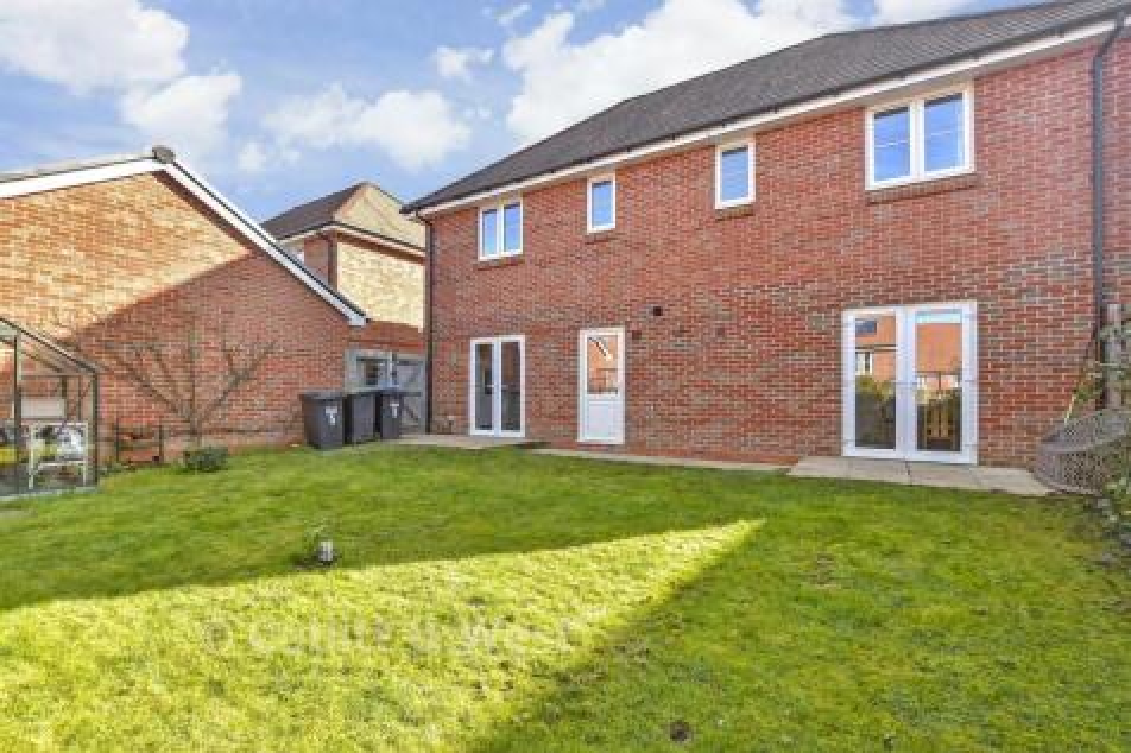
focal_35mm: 15
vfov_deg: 77.3
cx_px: 566
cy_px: 376
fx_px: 471
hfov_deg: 100.4
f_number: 8
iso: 160
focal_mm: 10
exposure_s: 1/60
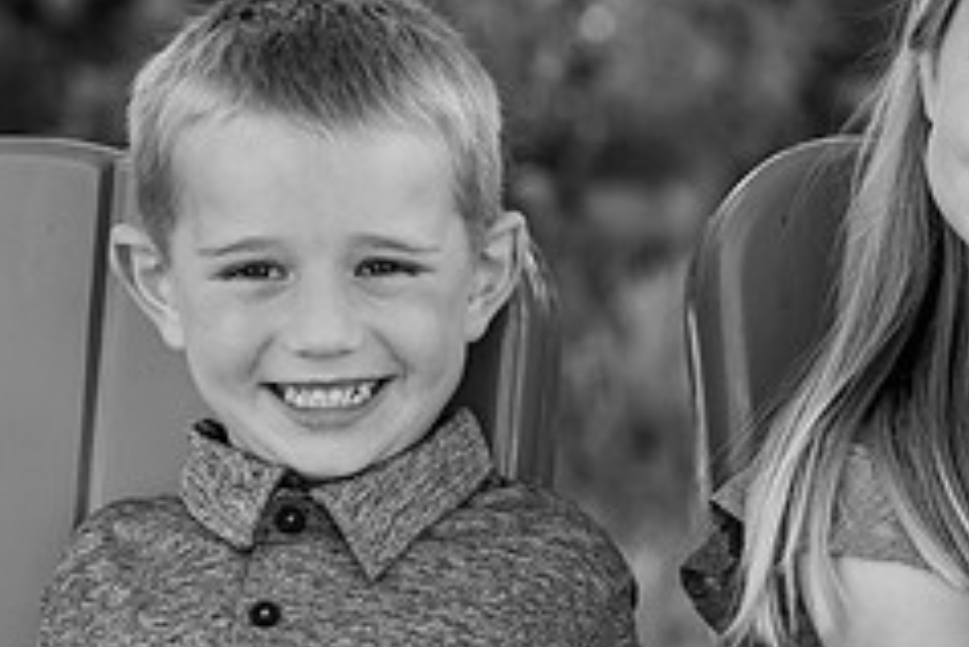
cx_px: 668
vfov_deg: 4.6
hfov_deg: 6.8
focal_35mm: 302
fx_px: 8133
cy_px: 185
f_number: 4.5
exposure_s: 1/320
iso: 800
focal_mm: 124
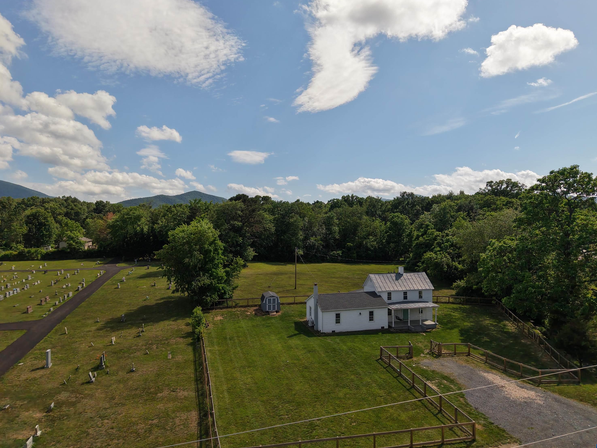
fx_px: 431
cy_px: 222
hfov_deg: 69.4
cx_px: 308
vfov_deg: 54.9
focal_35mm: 25
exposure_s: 1/160
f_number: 1.8
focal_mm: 8.67
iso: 100
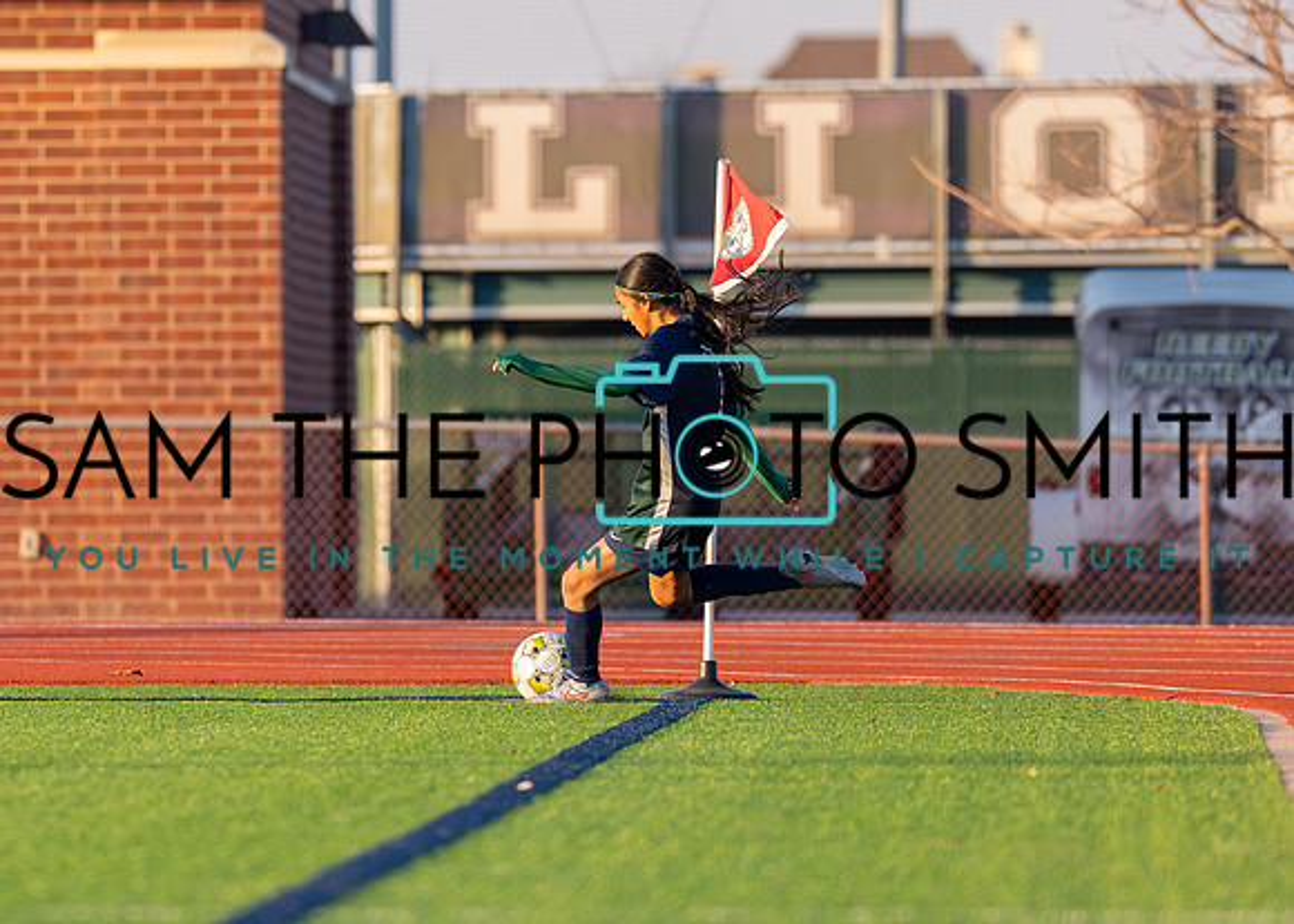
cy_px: 420
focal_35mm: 536
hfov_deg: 3.8
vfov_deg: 2.7
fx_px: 19676
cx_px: 566
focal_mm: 200
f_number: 2.8
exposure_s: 1/2000
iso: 400
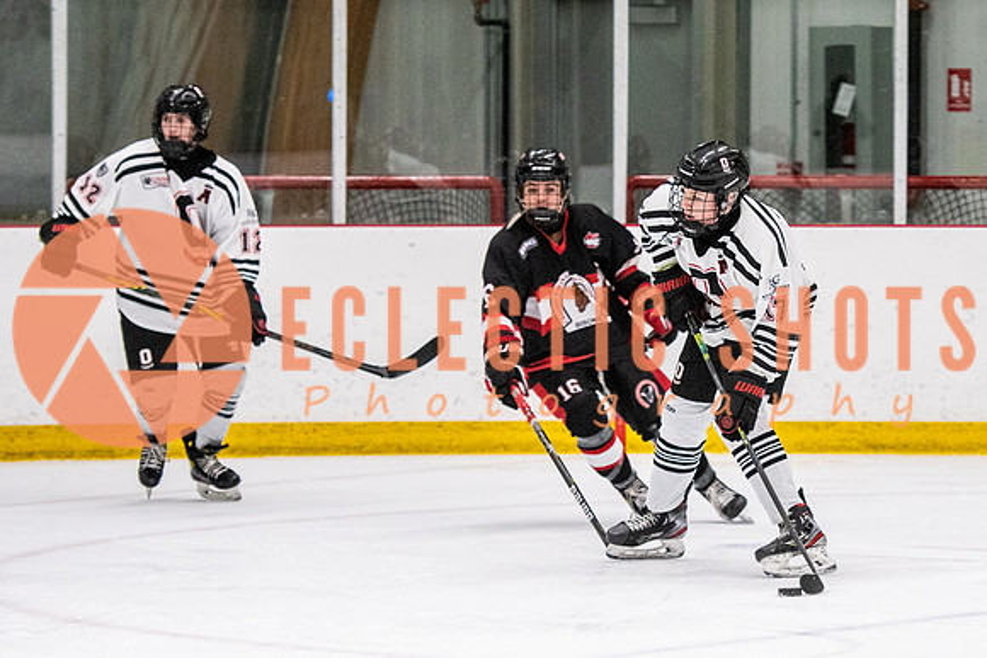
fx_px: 6690
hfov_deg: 8.4
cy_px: 285
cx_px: 717
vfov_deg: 5.6
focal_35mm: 244
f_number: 2.8
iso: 1600
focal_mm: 110
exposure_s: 1/500
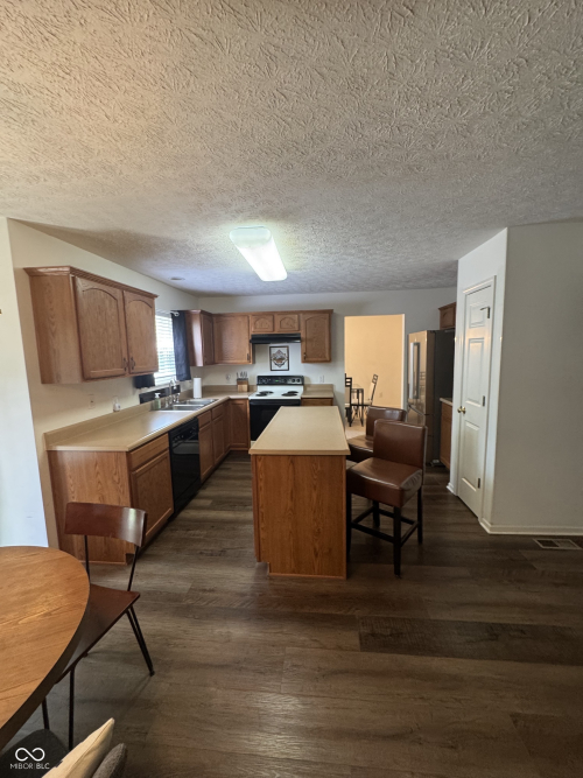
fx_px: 314
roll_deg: +1.5
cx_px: 292
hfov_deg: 85.7
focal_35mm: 14
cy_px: 389
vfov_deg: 102.1
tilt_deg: -6.6
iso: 200
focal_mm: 2.22
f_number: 2.2
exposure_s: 1/60
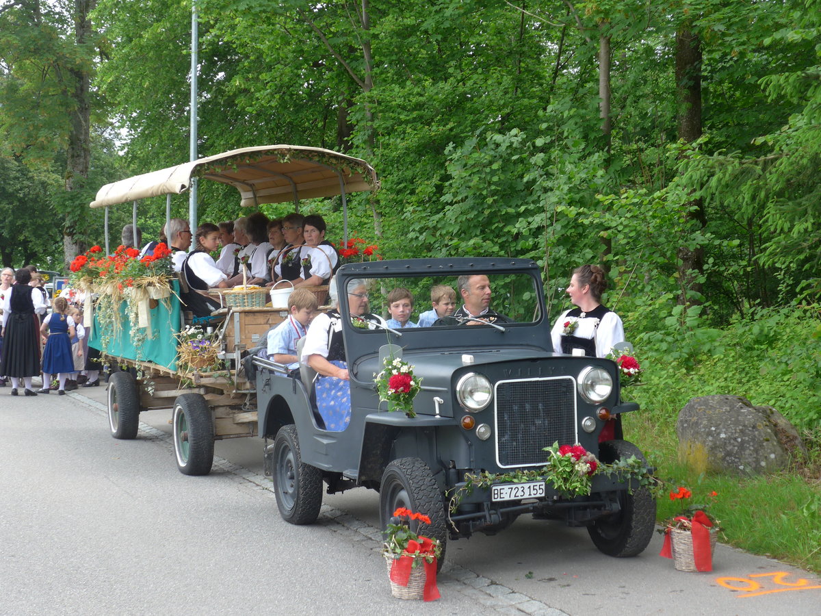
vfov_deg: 21.0
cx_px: 410
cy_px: 308
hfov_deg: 27.8
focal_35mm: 70
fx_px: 1660
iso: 80
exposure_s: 1/125
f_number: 4.1
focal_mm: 14.2
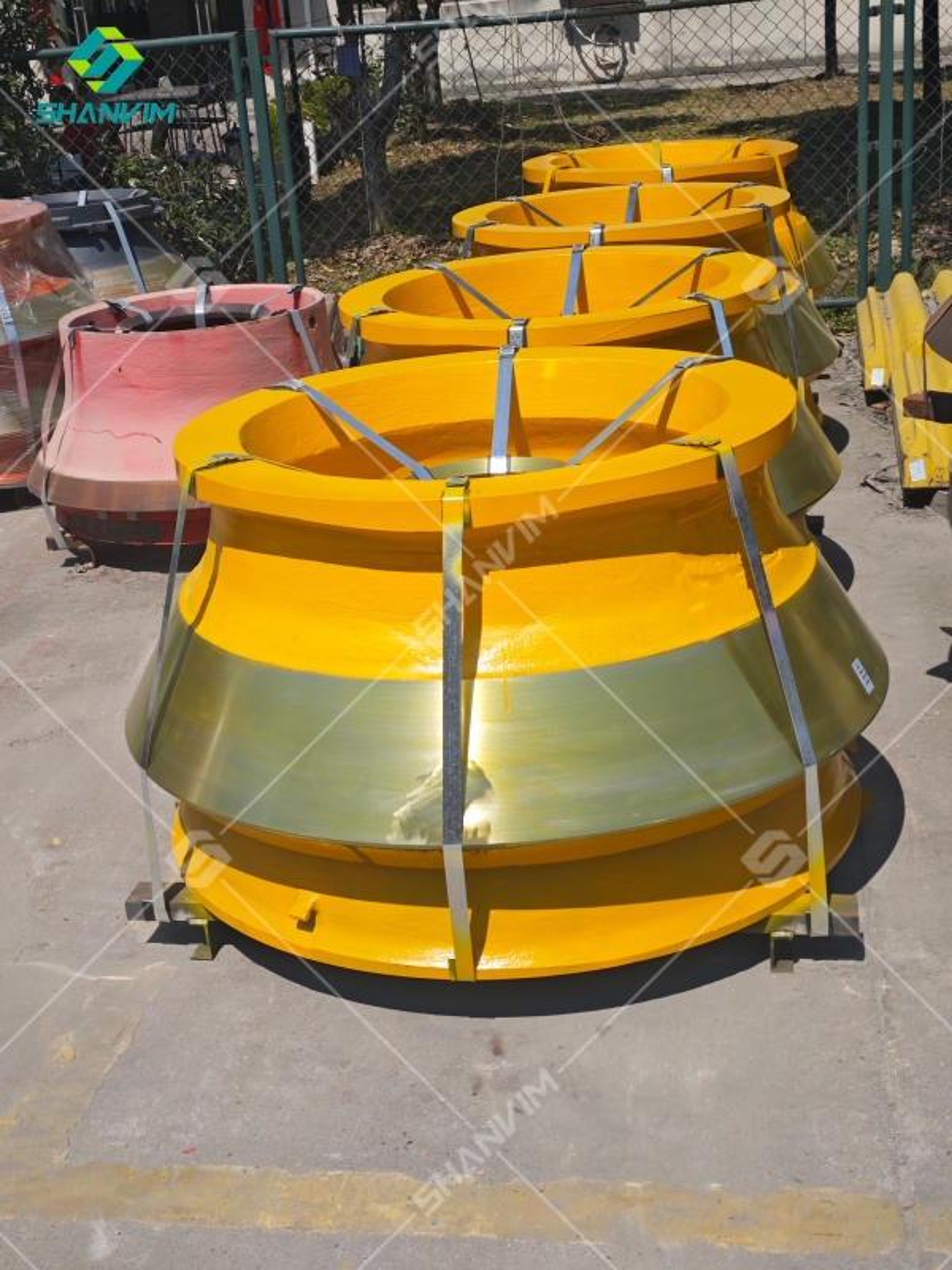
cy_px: 635
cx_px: 476
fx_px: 1687
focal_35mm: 46
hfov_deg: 31.5
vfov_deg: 41.2
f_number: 1.6
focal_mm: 6.55
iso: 50
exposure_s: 1/2315
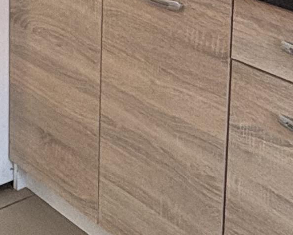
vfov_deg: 15.0
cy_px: -150
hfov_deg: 20.4
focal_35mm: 93
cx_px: 79
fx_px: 807
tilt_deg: -8.0
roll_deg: -1.5
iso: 250
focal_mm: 2.22
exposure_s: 1/60
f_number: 2.2
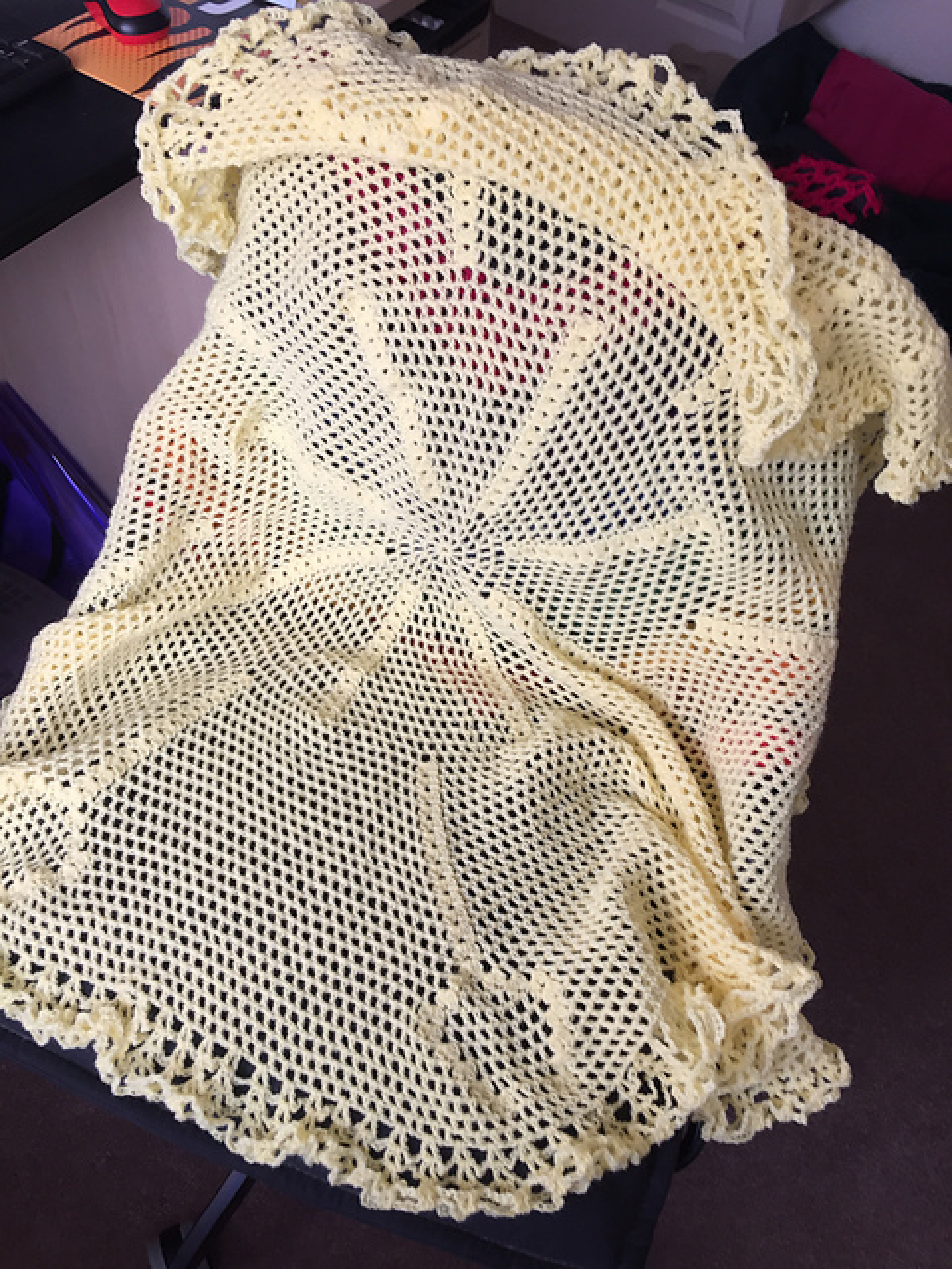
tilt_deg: -53.1
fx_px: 1063
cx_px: 476
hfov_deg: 48.2
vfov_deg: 61.7
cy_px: 634
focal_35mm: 29
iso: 50
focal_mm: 4.15
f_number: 2.2
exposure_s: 1/100
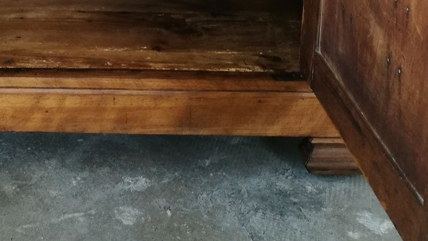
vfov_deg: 17.1
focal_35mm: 66
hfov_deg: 30.7
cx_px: 54
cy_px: -82
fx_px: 749
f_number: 2.2
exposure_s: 1/33.3
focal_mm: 4.5
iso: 125
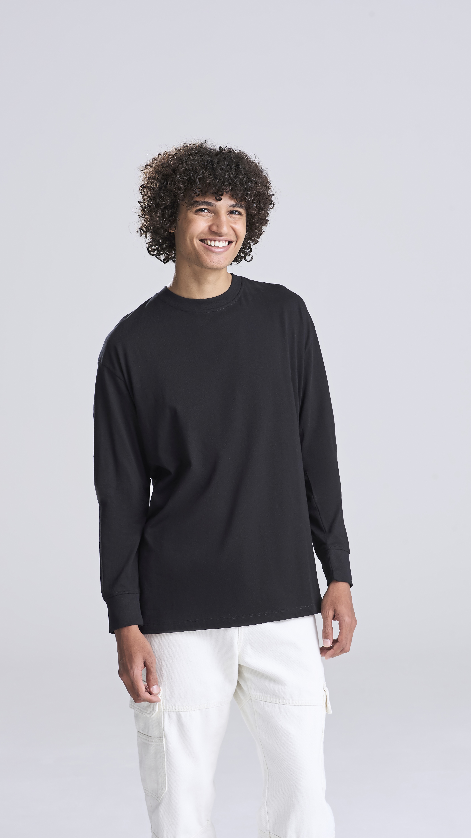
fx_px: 2464
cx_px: 211
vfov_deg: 19.3
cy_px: 419
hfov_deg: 10.9
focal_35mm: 111
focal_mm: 105
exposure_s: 1/160
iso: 400
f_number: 10
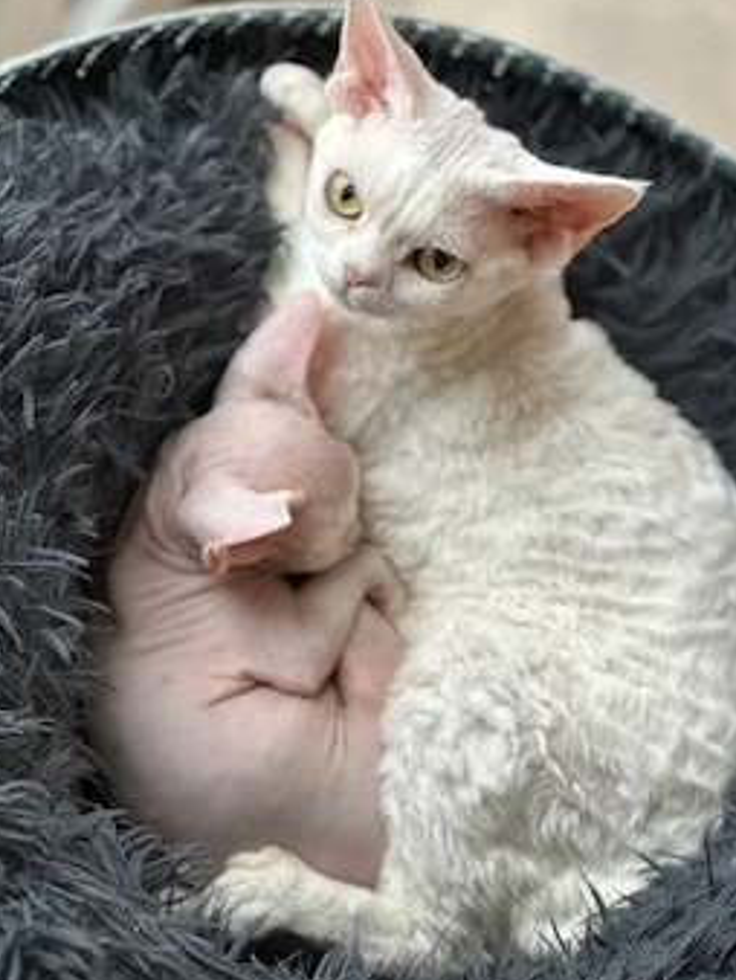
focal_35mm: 91
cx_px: 319
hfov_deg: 16.3
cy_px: 513
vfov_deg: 21.5
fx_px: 2577
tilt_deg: -58.5
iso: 400
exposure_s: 1/33
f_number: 2.8
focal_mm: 9
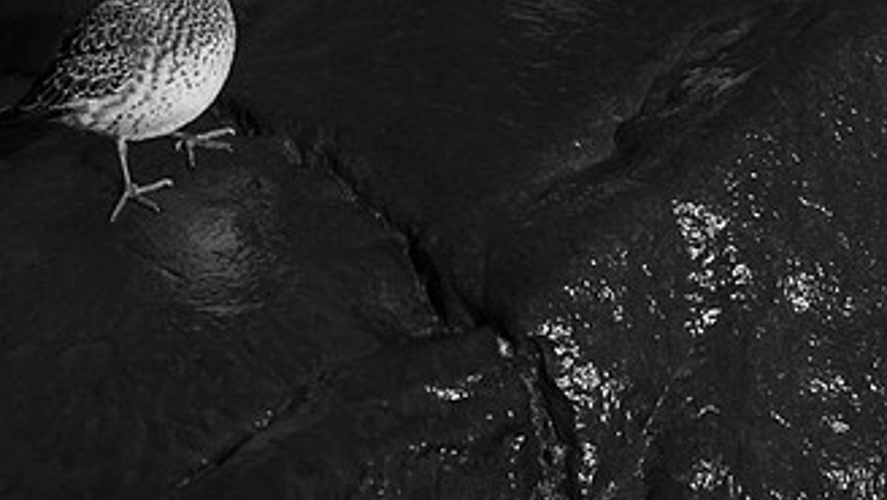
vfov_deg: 1.0
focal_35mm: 1251
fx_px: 29442
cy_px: 216
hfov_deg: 1.7
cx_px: 111
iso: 1250
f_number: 4
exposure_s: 1/2500
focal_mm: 500
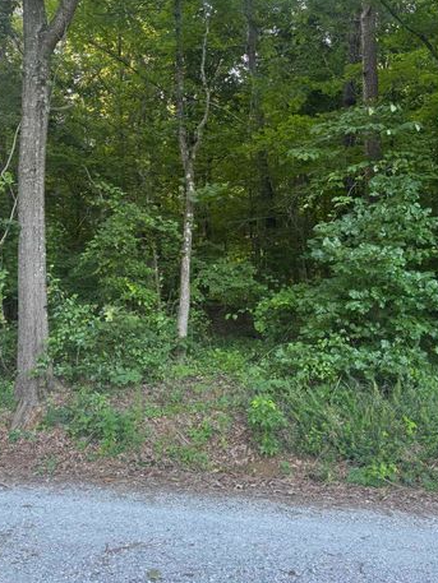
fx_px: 590
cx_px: 199
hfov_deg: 40.7
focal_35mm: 35
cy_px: 255
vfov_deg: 52.5
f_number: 1.78
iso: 160
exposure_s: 1/121
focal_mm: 6.76
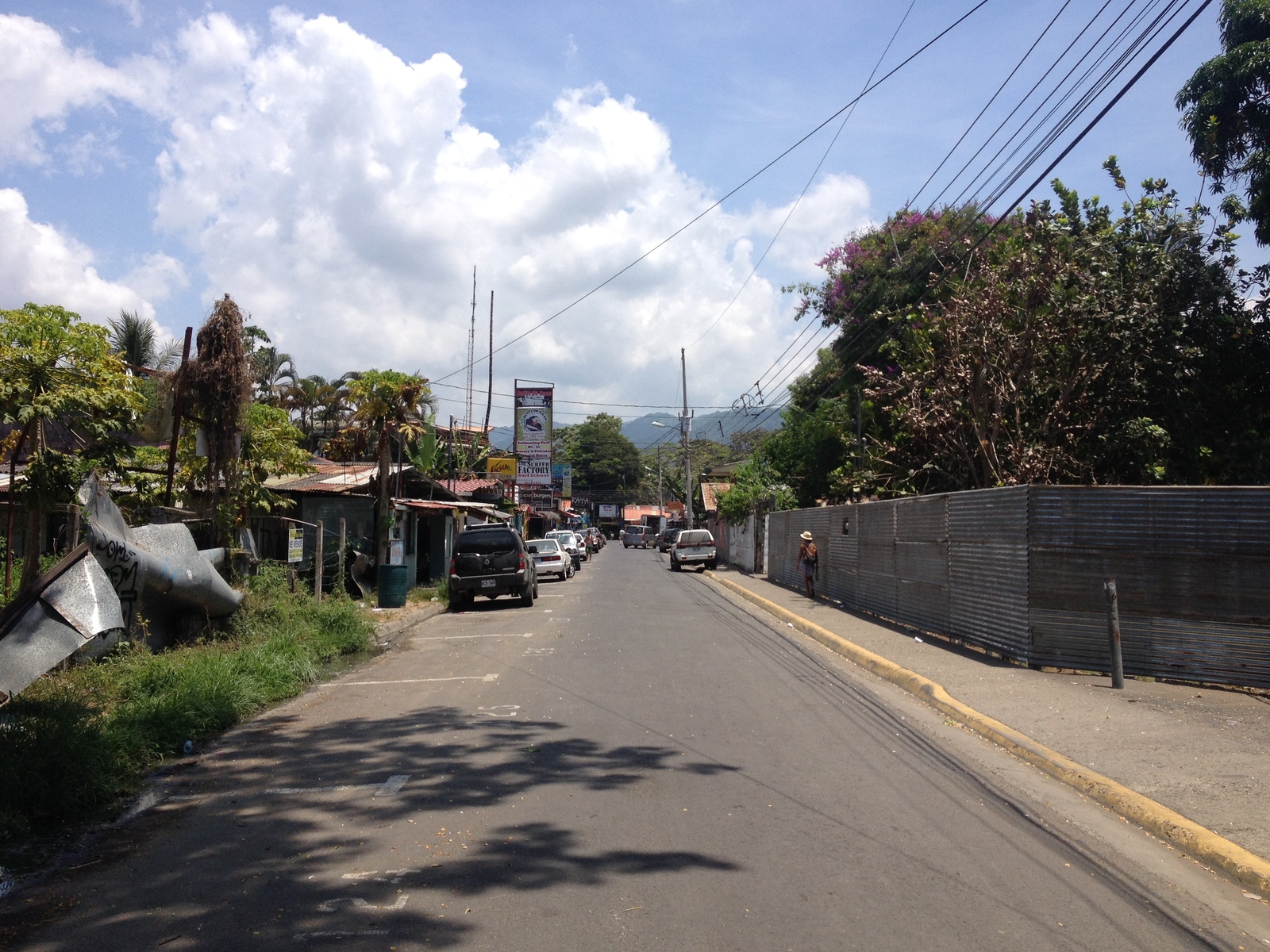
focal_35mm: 35
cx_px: 635
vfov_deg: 40.7
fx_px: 1284
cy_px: 476
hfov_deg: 52.6
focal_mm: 4.28
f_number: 2.4
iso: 50
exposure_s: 1/1842
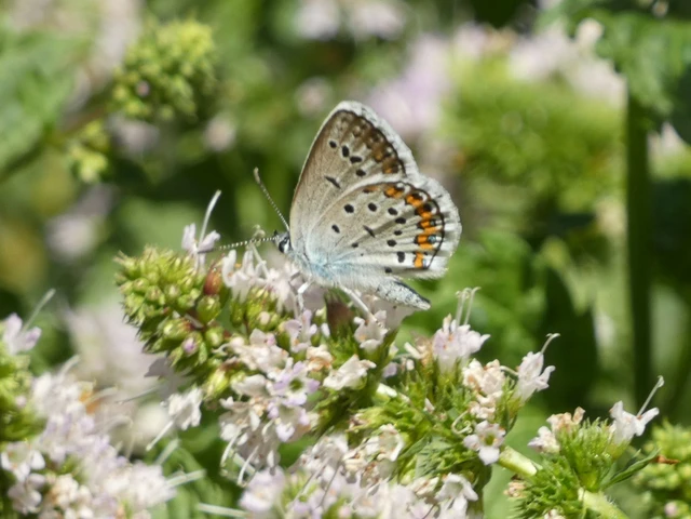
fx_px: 7985
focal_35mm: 400
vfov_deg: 3.7
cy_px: 260
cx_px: 346
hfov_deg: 5.0
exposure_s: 1/125
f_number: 5.6
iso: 80
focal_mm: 71.7
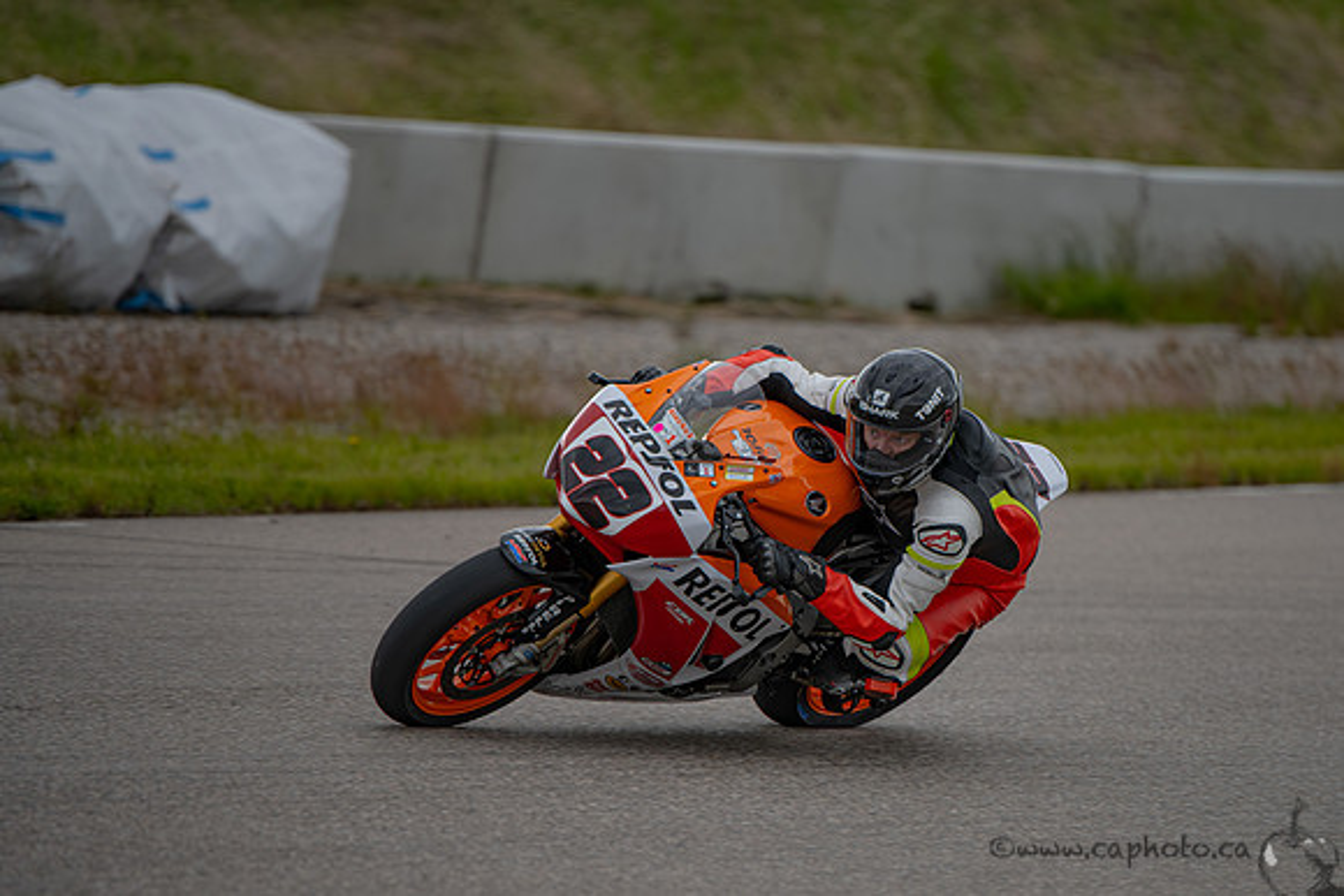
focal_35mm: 243
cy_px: 543
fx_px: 9060
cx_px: 815
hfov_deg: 8.5
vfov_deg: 5.7
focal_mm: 200
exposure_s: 1/1600
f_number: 2.8
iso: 110
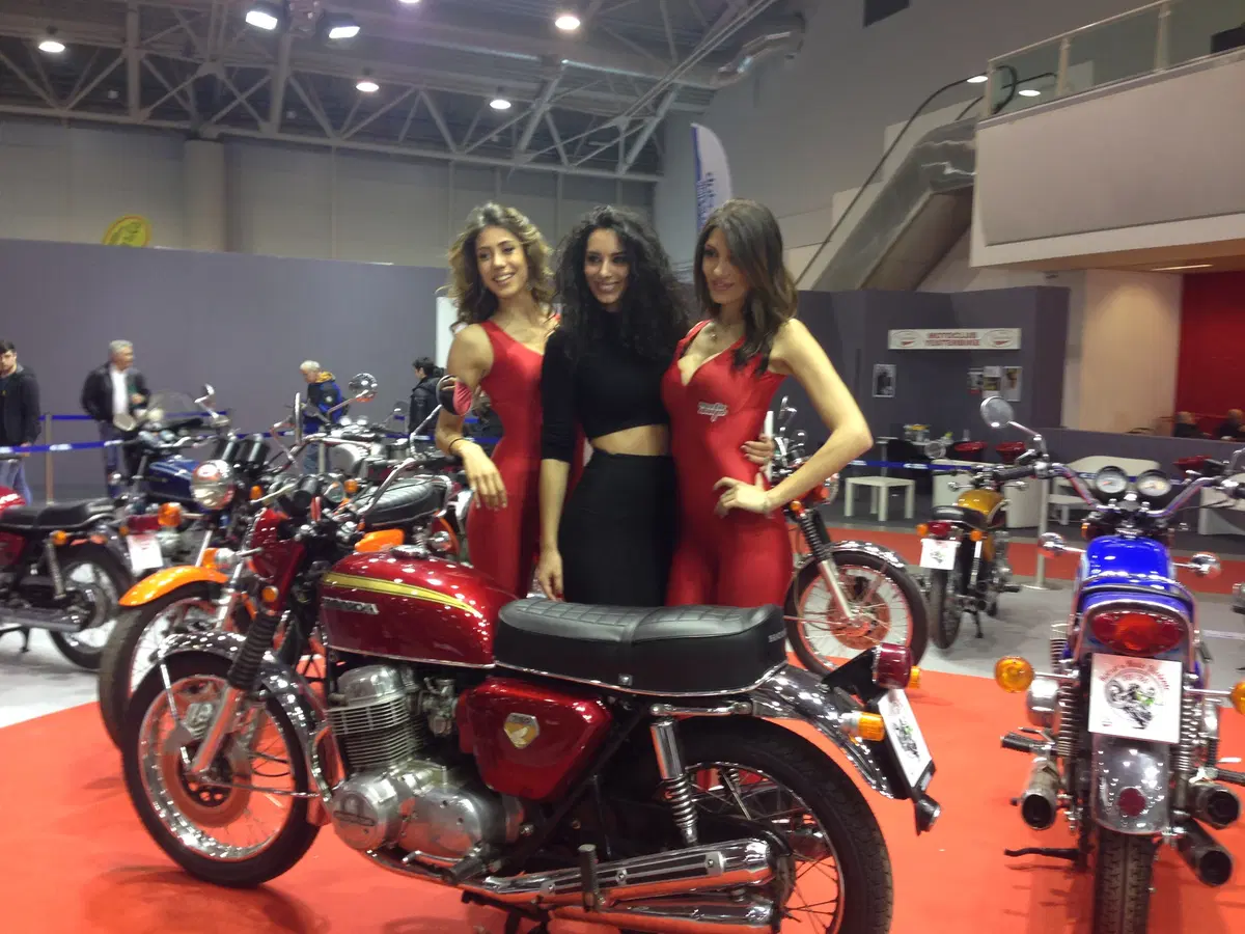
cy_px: 467
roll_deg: -2.8
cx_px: 622
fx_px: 1187
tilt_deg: -8.4
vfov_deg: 42.9
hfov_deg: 55.4
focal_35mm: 33
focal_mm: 4.12
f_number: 2.4
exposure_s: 1/20
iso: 64
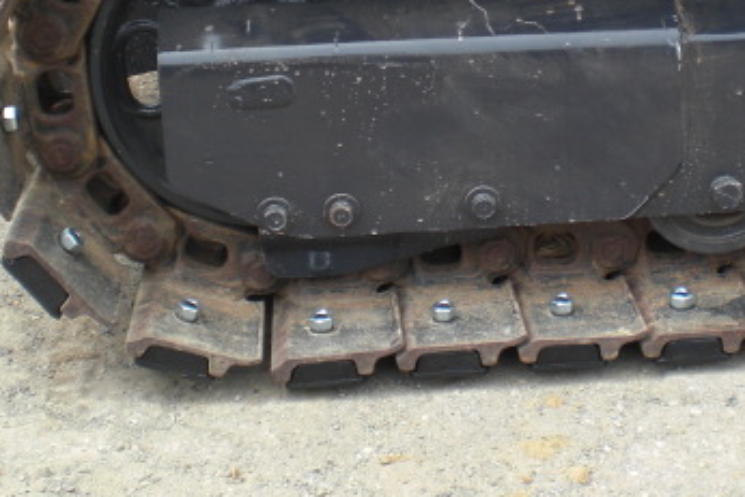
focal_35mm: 73
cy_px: 88
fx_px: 1511
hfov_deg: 27.4
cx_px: 523
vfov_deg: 18.5
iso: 64
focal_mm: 6.3
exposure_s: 1/320
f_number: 3.1
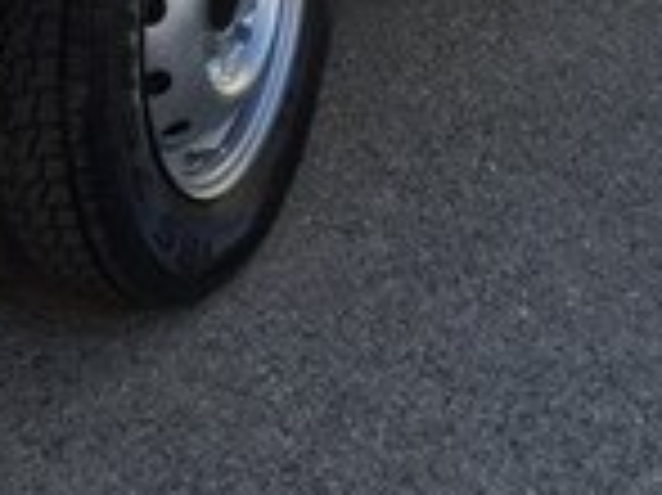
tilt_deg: -9.7
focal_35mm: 130
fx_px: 2484
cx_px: -126
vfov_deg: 10.6
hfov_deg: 14.7
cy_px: -412
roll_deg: +1.2
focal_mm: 4.15
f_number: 2.2
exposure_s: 1/482
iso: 32
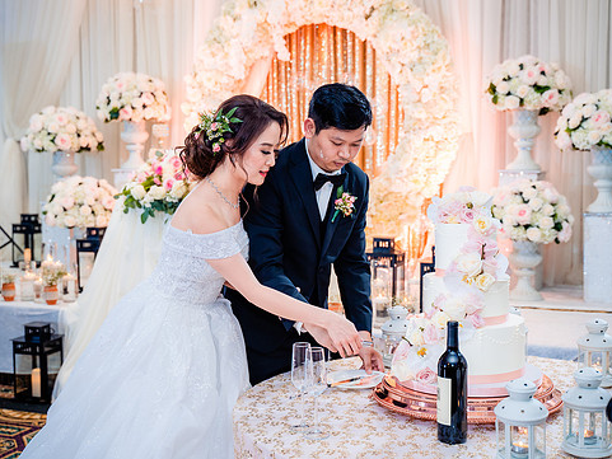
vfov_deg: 28.6
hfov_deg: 37.5
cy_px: 236
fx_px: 902
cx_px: 296
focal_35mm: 51
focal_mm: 44
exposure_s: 1/160
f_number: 3.5
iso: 800
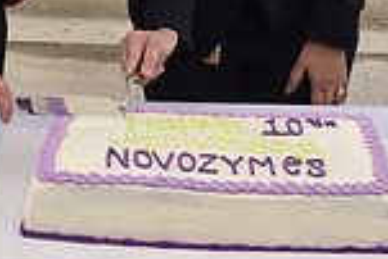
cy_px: -130
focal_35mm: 134
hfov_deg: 15.3
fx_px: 1446
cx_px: 172
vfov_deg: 9.9
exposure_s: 1/200
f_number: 9
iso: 100
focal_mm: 35
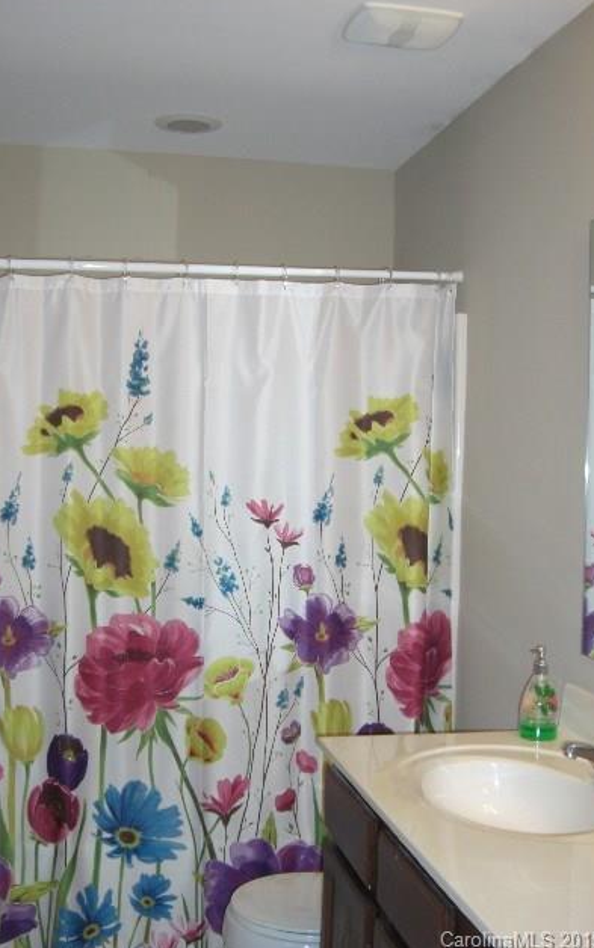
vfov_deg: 48.2
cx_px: 252
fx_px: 1061
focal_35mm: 41
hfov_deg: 31.2
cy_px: 471
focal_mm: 7.9
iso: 200
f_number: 2.8
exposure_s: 1/60
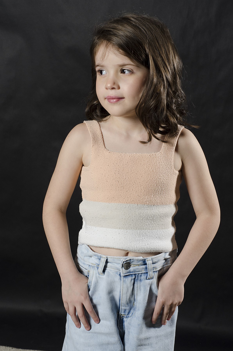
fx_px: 731
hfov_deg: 18.1
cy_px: 176
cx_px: 116
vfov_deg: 27.0
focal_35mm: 75
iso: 200
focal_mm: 50
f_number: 9
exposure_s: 1/125
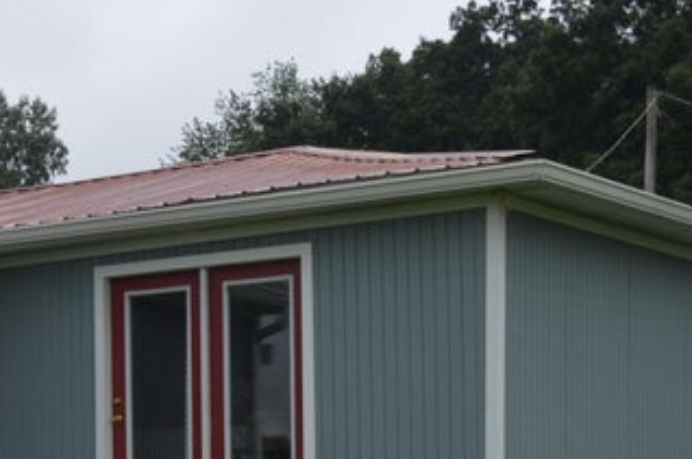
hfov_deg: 18.0
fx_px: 2092
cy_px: 585
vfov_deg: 12.2
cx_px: -112
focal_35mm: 109
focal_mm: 24
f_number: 6.3
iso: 100
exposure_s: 1/160
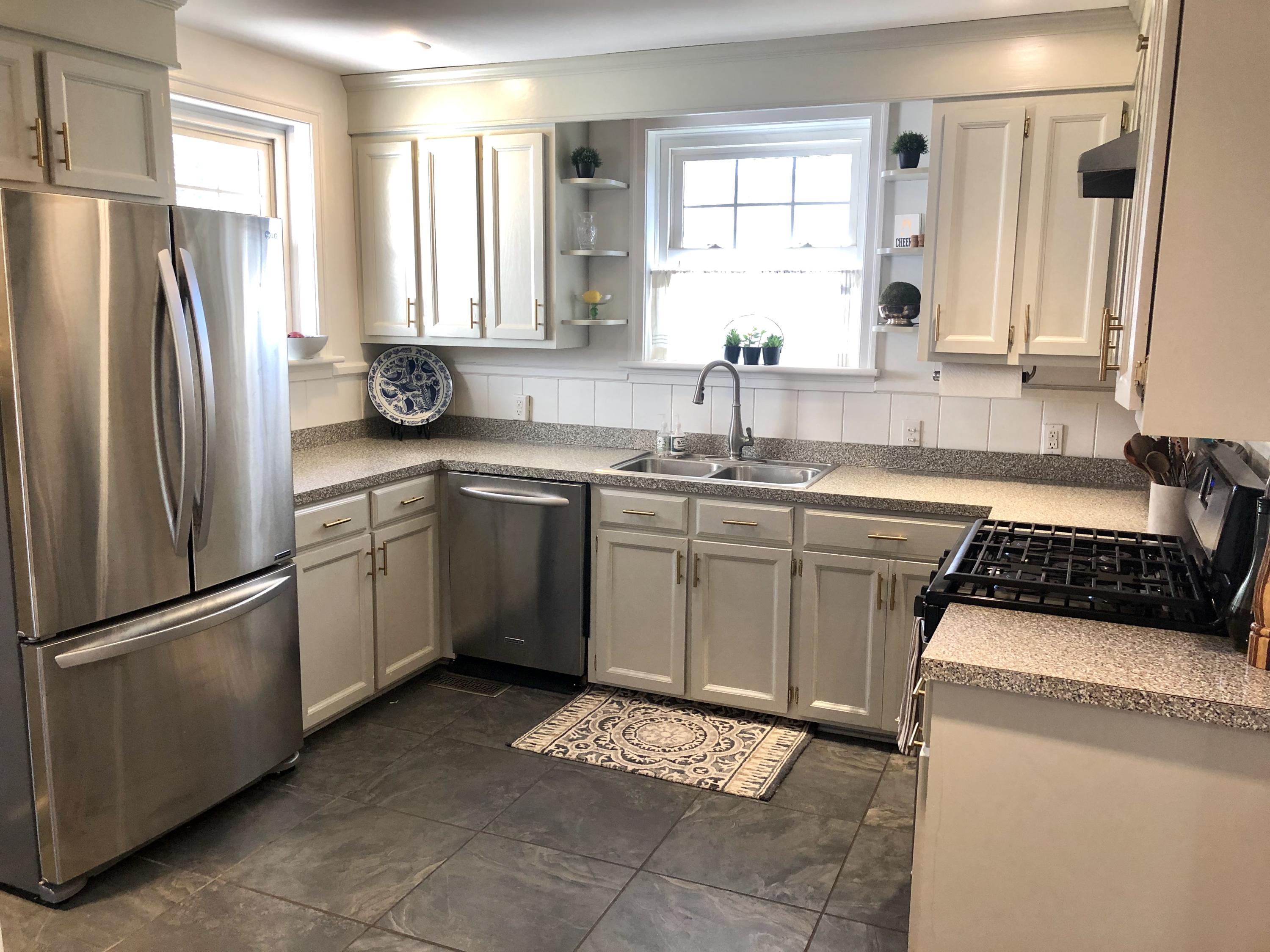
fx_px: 1027
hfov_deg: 63.4
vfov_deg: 49.7
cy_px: 476
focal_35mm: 28
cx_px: 635
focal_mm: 4
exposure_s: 1/30
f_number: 1.8
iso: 25
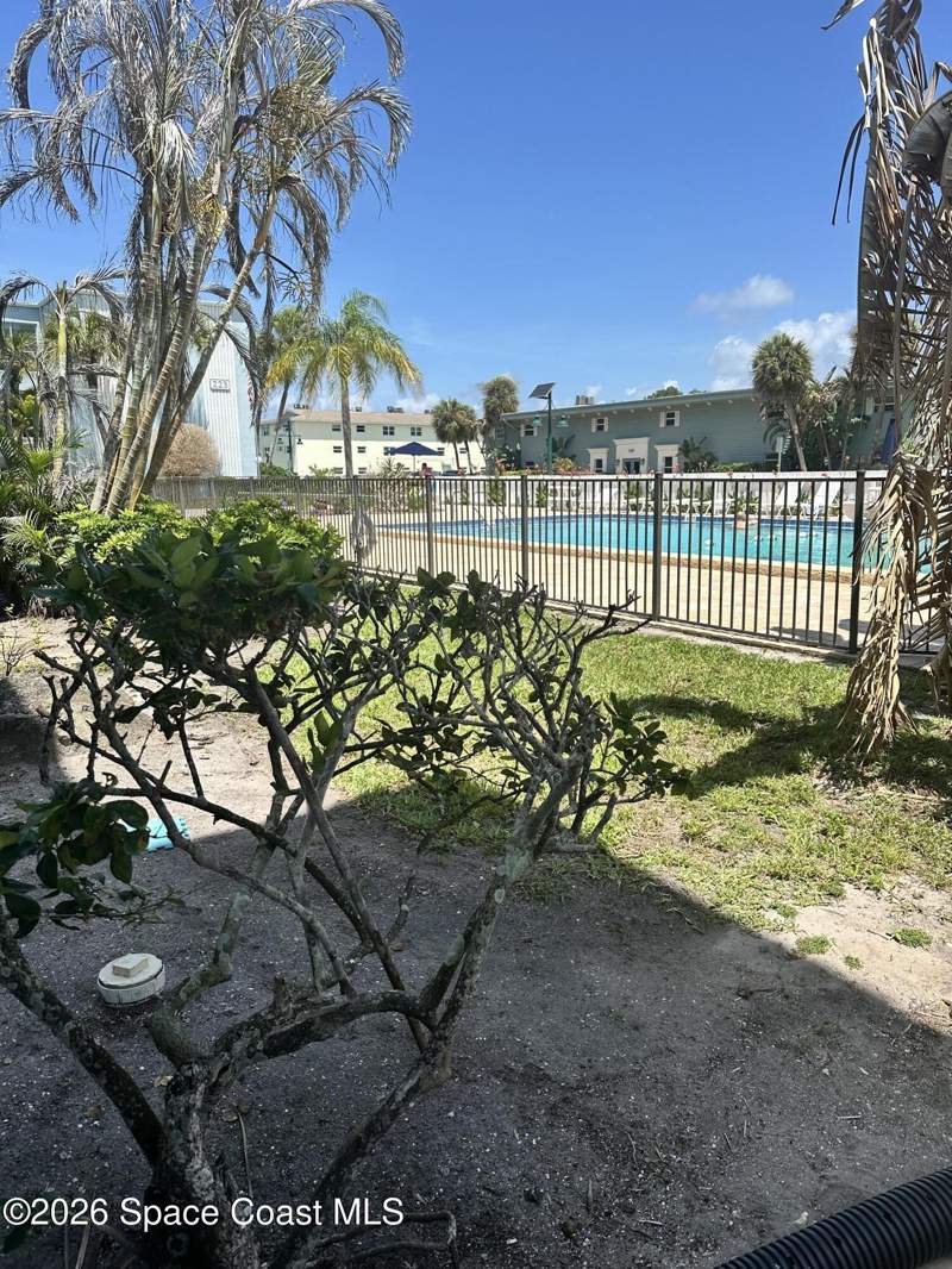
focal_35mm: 24
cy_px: 634
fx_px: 880
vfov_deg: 71.6
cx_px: 476
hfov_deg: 56.8
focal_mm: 6.86
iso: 80
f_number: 1.78
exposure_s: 1/3717
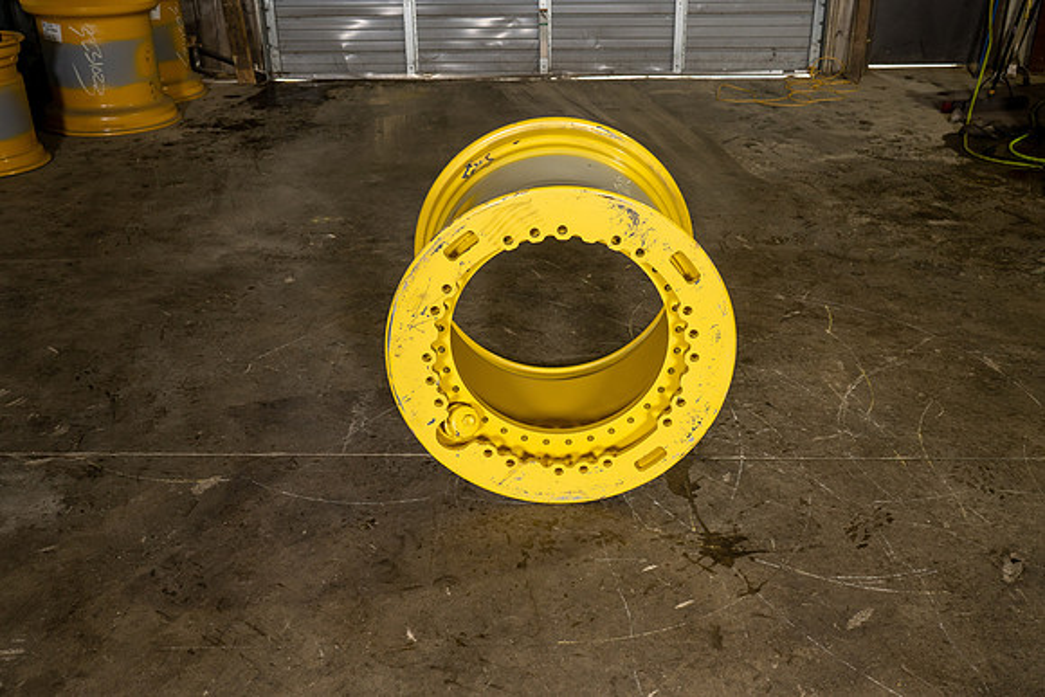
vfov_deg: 38.9
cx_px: 522
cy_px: 348
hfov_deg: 55.8
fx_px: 987
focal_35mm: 34
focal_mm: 34
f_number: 5.6
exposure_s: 1/80
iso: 800
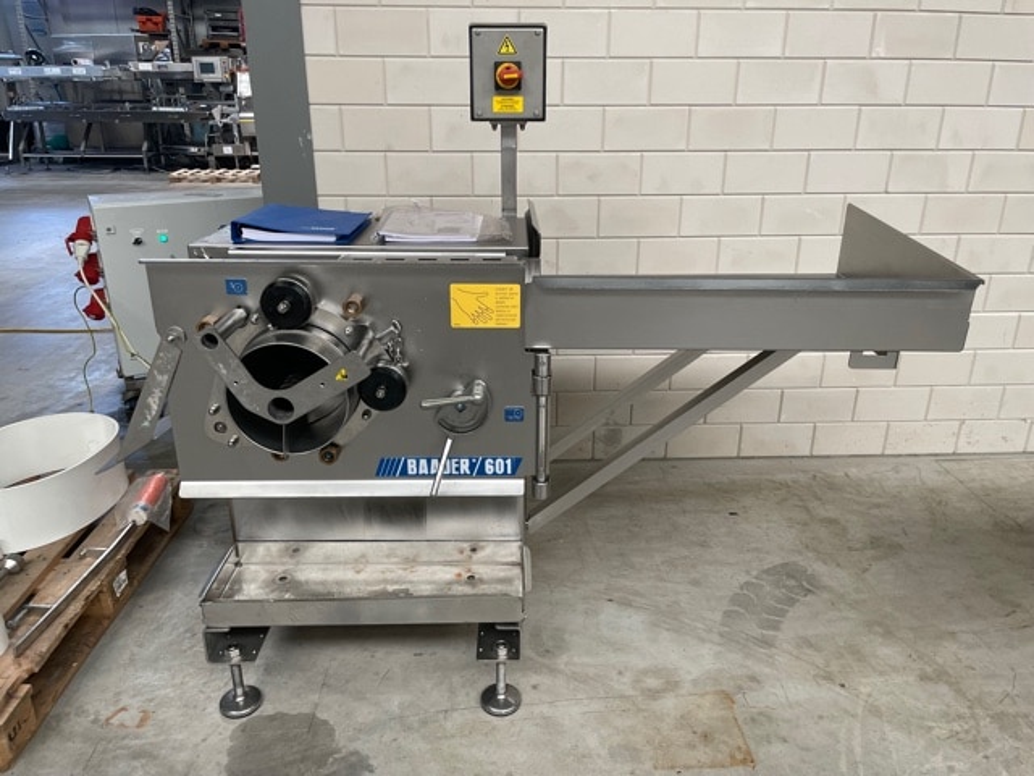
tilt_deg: -20.5
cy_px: 388
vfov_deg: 53.1
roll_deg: -0.1
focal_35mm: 26
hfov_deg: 67.3
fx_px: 777
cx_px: 517
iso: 100
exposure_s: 1/100
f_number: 1.6
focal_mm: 4.2
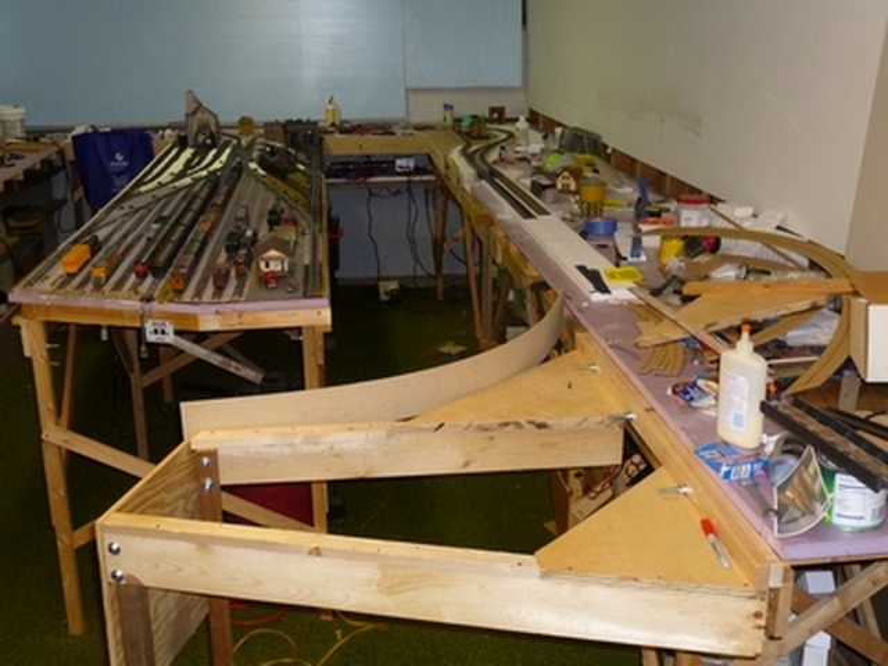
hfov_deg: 47.9
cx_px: 444
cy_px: 333
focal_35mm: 39
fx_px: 1000
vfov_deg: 36.8
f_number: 3.7
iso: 400
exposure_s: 1/60
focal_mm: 6.9
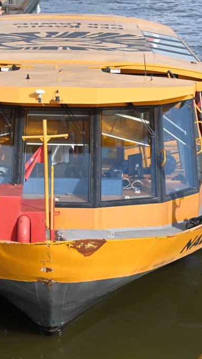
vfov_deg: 17.4
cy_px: 180
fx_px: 1171
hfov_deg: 9.8
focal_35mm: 123
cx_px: 30
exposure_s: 1/500
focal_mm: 78
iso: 140
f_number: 5.6
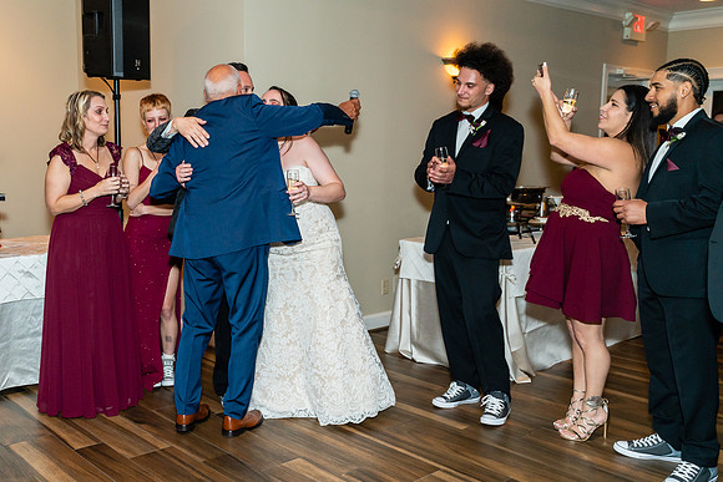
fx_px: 727
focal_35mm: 36
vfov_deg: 36.7
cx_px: 256
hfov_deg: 52.1
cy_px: 241
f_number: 4.5
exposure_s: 1/80
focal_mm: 28
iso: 800
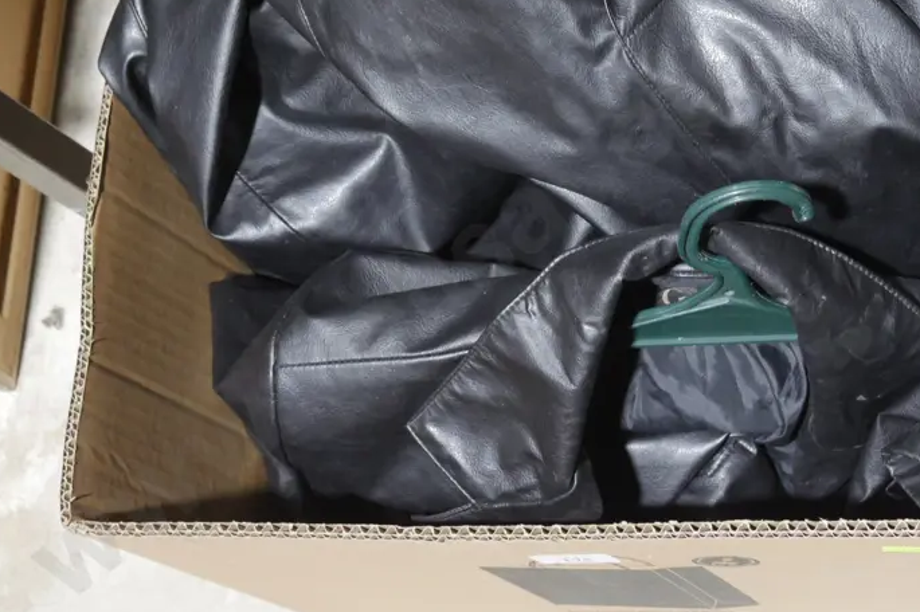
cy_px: 169
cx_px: 595
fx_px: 2146
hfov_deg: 24.1
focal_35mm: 84
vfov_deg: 16.2
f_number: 5.3
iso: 1600
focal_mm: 27
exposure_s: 1/60
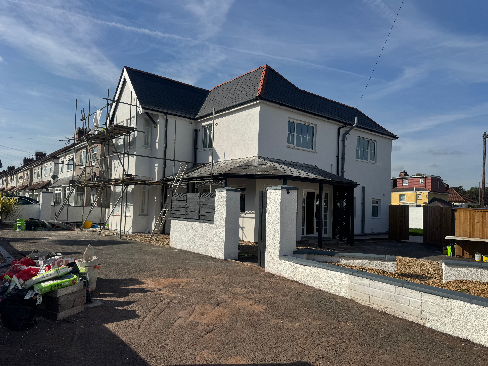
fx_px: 352
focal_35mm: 25
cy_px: 187
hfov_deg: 69.4
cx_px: 244
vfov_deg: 54.9
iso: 80
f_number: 1.78
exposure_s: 1/7092
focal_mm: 6.76
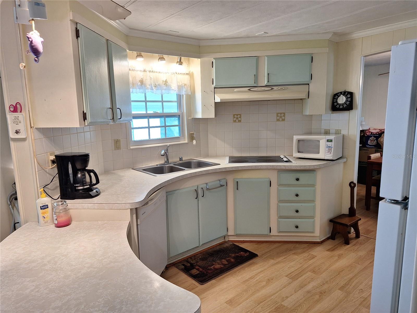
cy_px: 156
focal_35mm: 23
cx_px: 208
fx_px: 277
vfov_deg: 58.9
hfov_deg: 73.9
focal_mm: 5.54
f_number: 1.8
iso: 40
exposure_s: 1/60
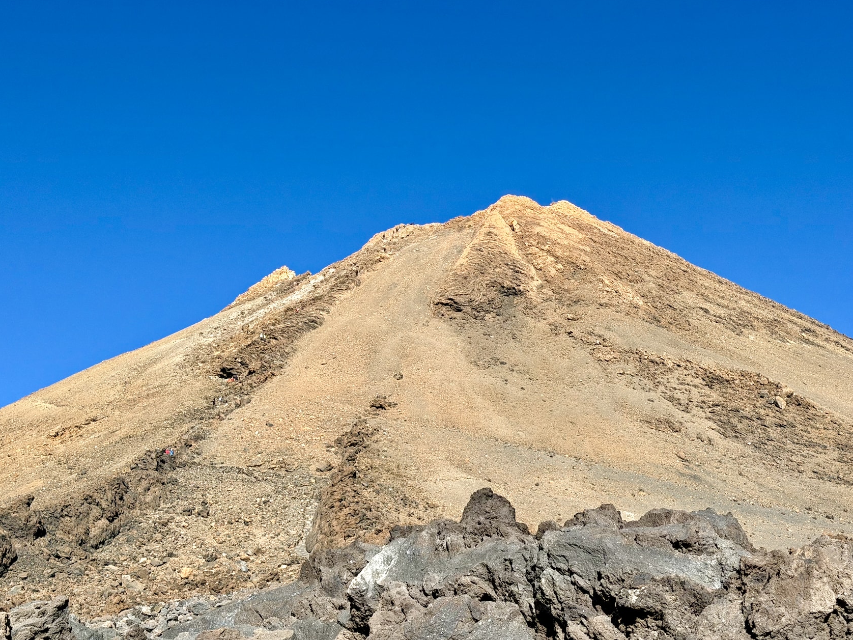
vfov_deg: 26.6
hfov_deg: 34.9
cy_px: 335
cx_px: 447
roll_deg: -1.1
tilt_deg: +14.1
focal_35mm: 55
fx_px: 1355
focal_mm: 6.76
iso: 64
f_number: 1.78
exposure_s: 1/4587
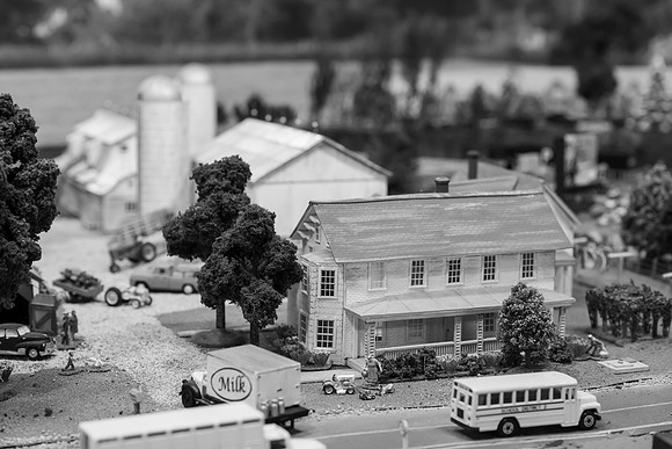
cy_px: 225
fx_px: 1440
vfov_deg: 17.7
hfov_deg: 26.3
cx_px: 336
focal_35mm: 77
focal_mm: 75
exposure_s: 1/80
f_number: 7.1
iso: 3200
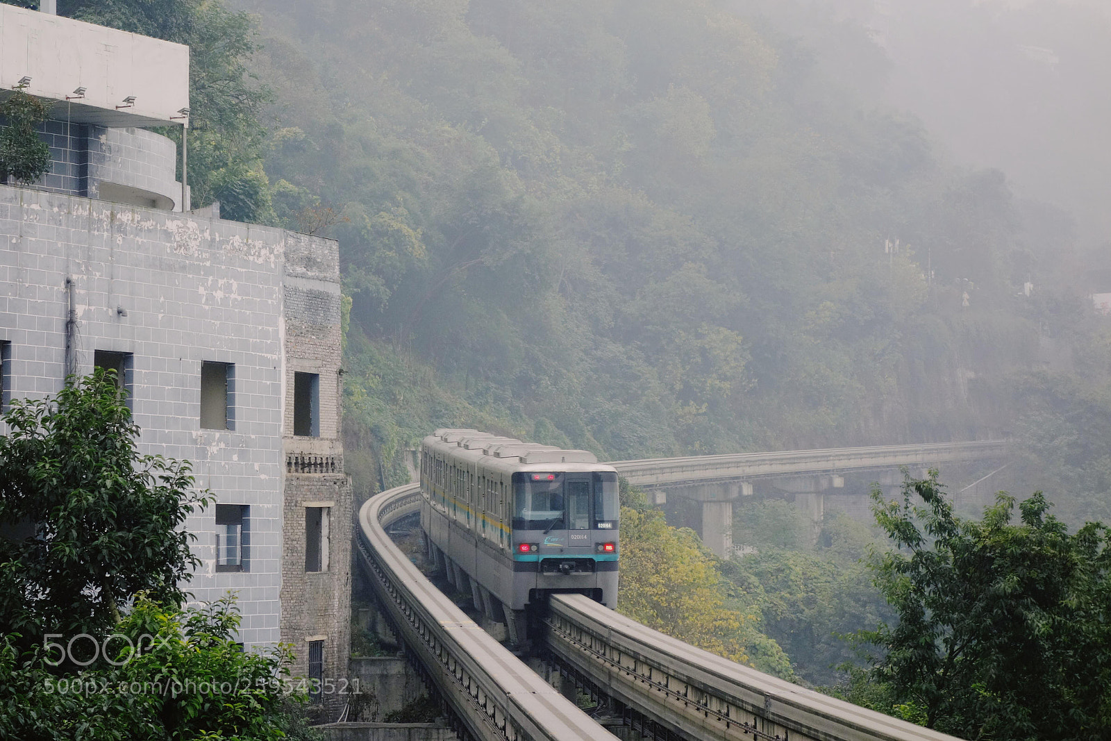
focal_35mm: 100
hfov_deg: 20.4
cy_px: 370
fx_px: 3086
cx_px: 556
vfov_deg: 13.7
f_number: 5.6
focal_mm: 37.1
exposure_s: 1/125
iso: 500
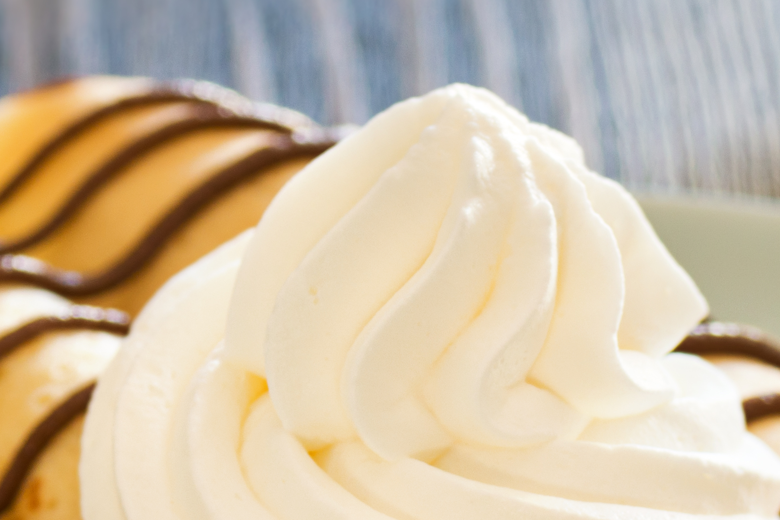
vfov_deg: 2.8
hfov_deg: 4.2
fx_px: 10616
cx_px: 512
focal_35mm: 490
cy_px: 778
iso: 100
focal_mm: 90
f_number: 7.1
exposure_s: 1/2
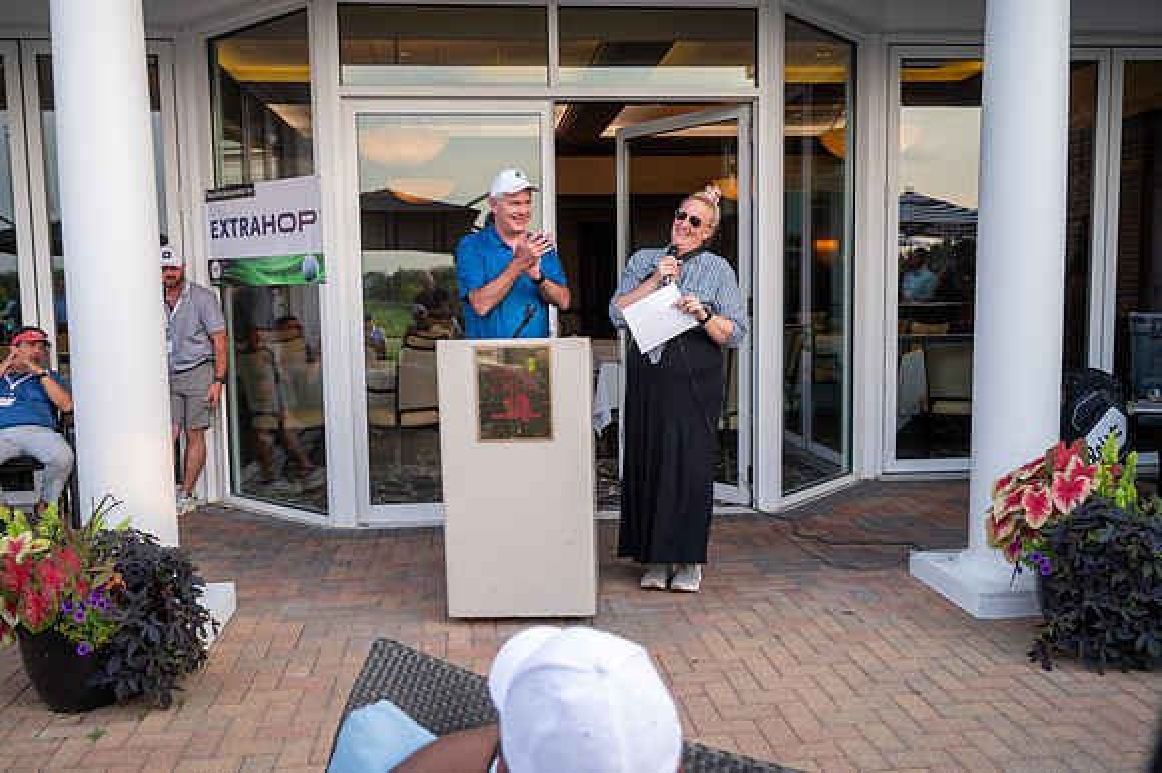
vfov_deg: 42.2
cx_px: 581
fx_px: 1001
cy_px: 386
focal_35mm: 31
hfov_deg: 60.3
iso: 500
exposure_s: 1/400
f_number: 4
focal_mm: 31
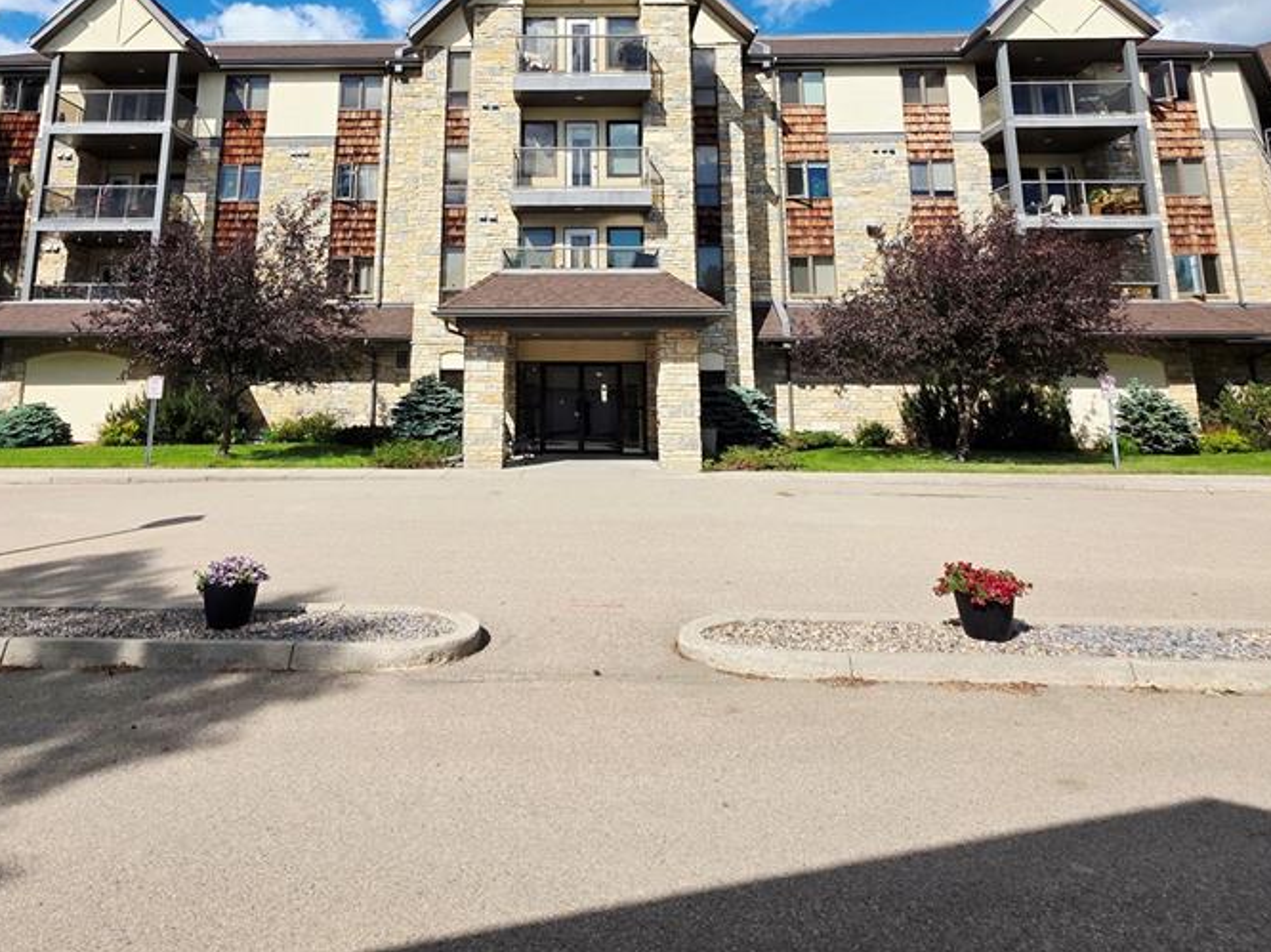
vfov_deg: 62.7
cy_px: 256
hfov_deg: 81.4
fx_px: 734
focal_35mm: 20
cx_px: 559
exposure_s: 1/3333
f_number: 1.9
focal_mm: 2.2
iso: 40
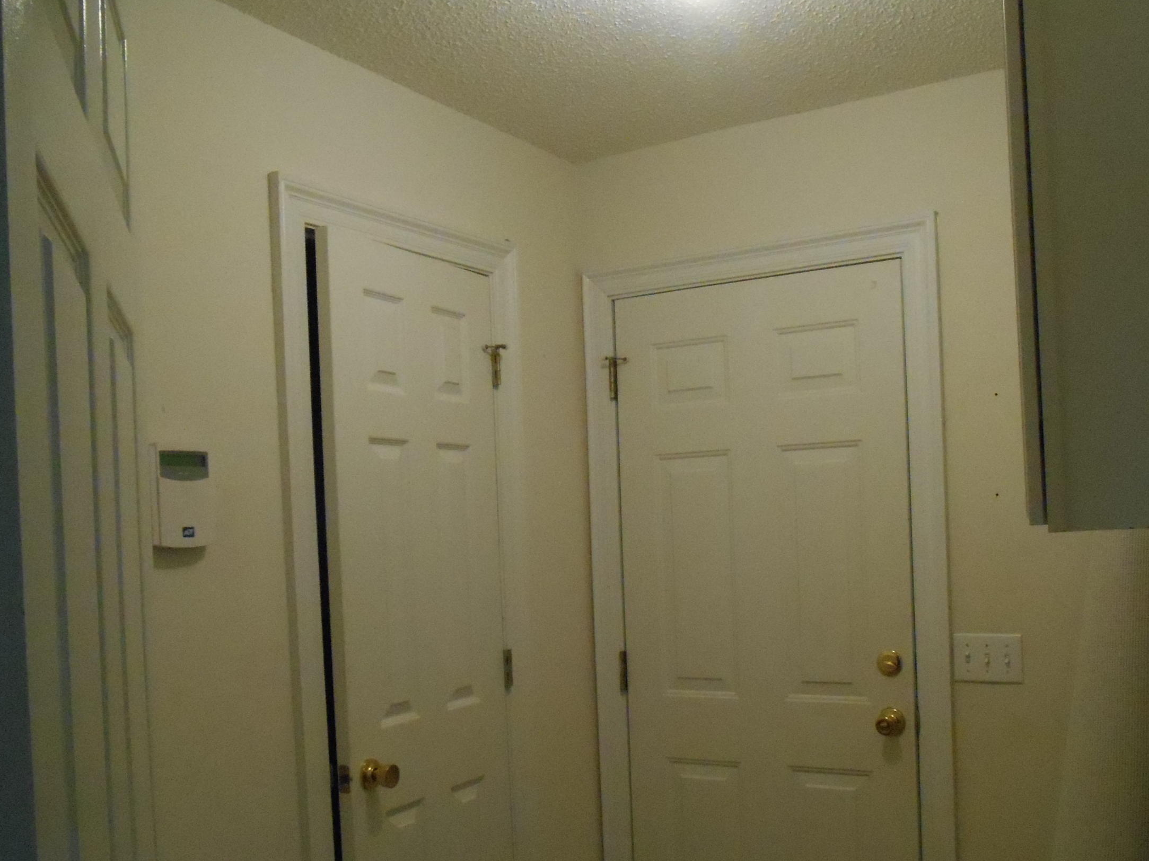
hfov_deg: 51.3
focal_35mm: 36
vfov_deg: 39.3
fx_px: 1195
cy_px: 551
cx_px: 638
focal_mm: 4.7
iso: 800
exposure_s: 1/60
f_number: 3.4
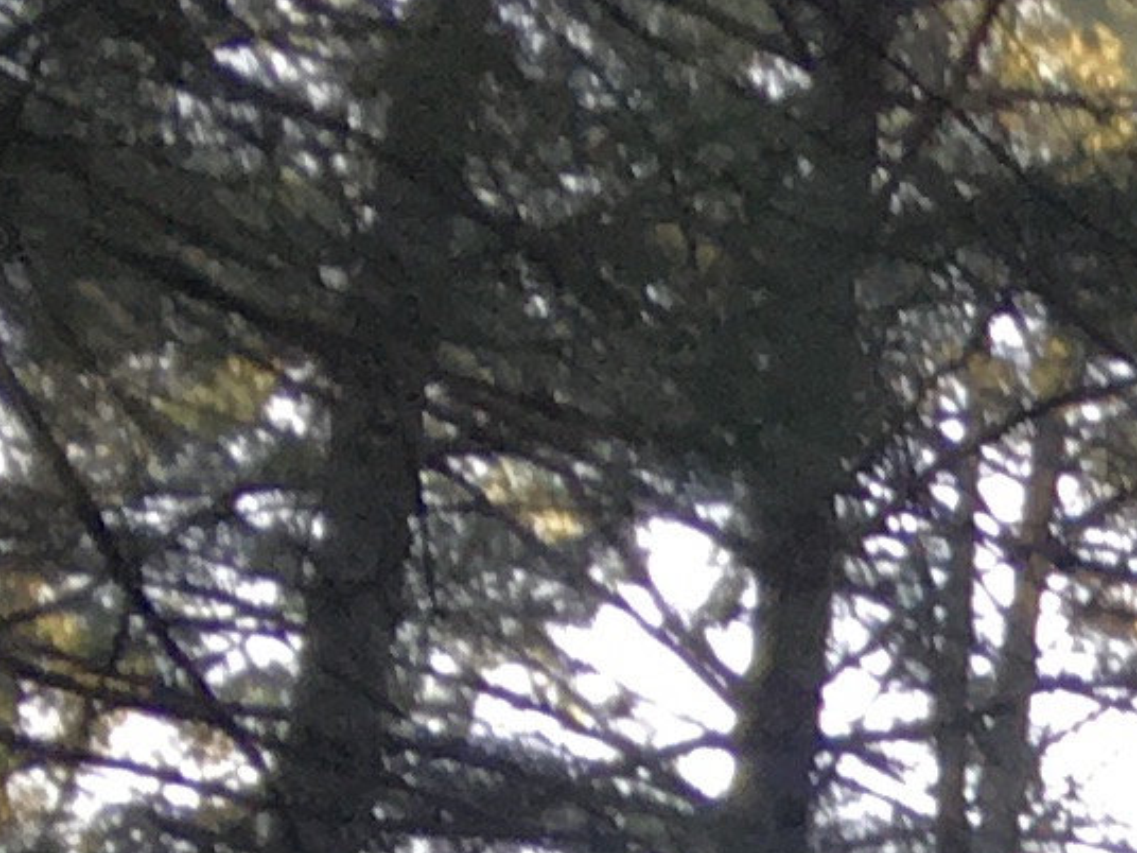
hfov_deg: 7.8
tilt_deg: +19.5
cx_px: 3475
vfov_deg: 6.3
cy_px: 2389
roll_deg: -0.3
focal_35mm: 218
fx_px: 7160
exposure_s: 1/120
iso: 40
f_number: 2.2
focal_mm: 4.15
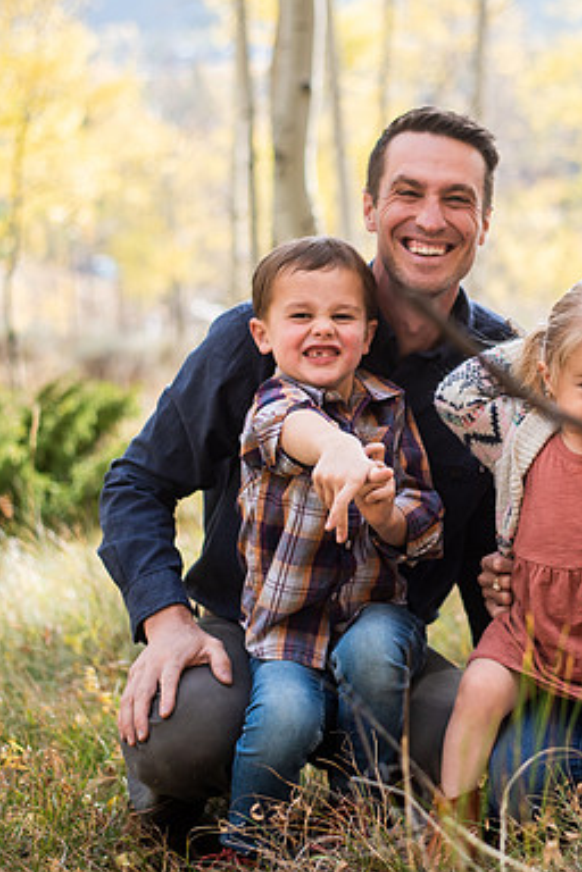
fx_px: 2085
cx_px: 577
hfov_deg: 15.6
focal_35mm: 86
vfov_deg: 23.6
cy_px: 377
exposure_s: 1/1000
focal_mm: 50
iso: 200
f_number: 2.2
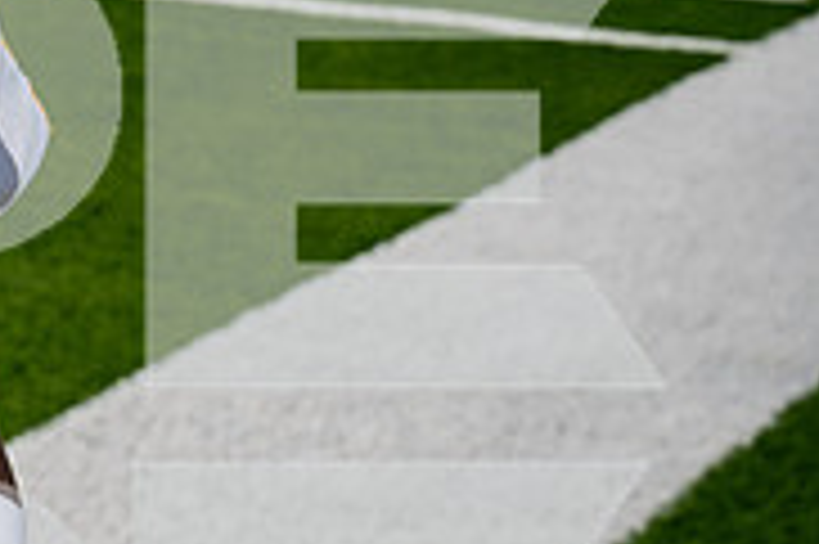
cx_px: -482
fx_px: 4205
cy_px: 155
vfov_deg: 7.4
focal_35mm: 185
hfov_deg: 10.7
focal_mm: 58
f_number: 8
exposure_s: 1/250
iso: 125
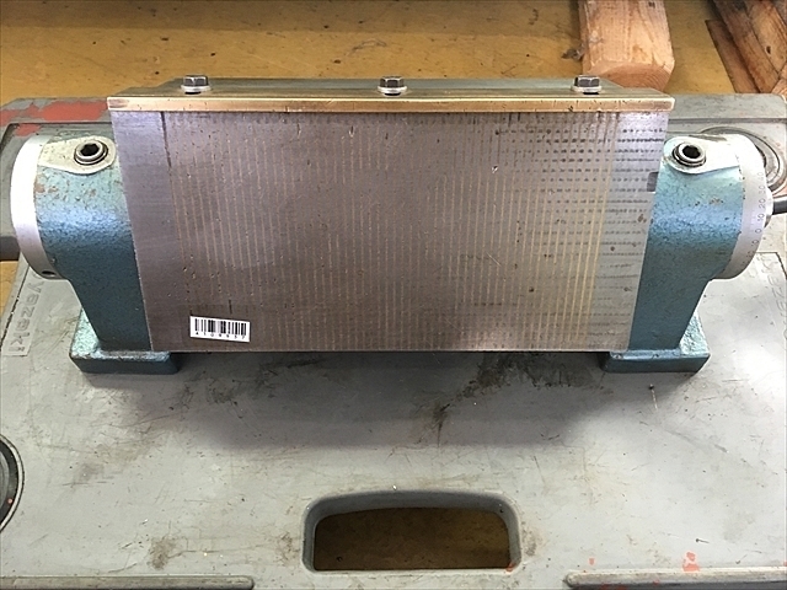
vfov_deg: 48.2
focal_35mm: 29
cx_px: 394
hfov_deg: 61.7
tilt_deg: -56.3
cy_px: 295
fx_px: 659
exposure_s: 1/30
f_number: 2.2
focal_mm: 4.15
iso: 125
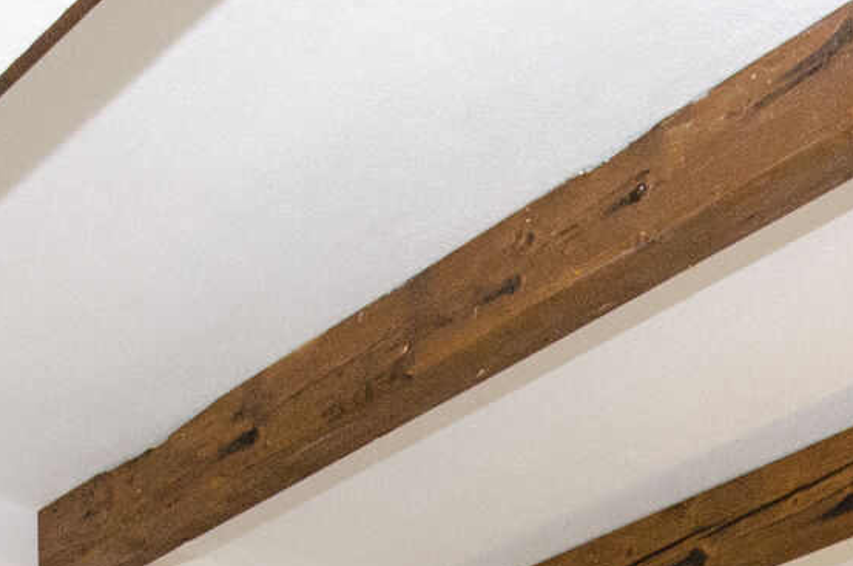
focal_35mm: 87
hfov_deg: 23.3
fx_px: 2065
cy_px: 1376
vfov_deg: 12.3
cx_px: 304
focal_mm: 11.5
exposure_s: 1/100
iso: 1600
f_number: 8
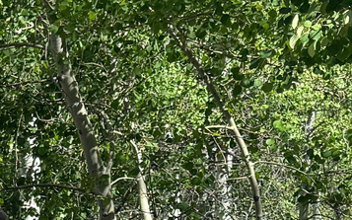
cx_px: -177
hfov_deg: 13.5
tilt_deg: -11.8
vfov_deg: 8.6
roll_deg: -0.9
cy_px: 416
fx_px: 1400
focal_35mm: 146
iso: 80
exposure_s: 1/1678
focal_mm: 6.76
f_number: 1.78
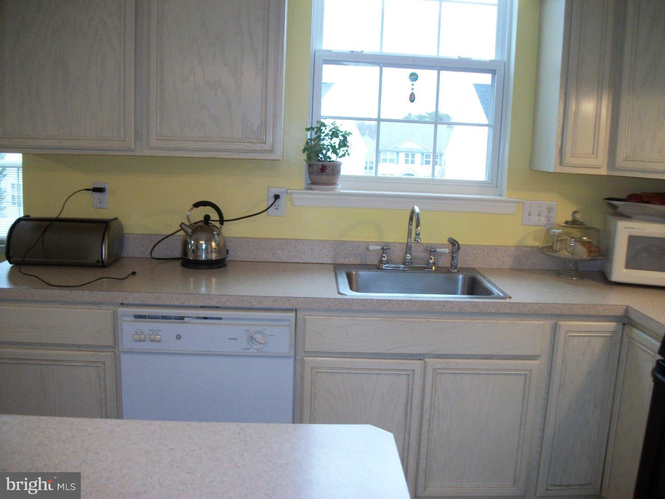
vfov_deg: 44.2
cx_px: 332
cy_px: 250
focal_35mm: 32
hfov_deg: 56.8
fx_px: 615
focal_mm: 5.7
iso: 160
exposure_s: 1/40
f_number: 2.9
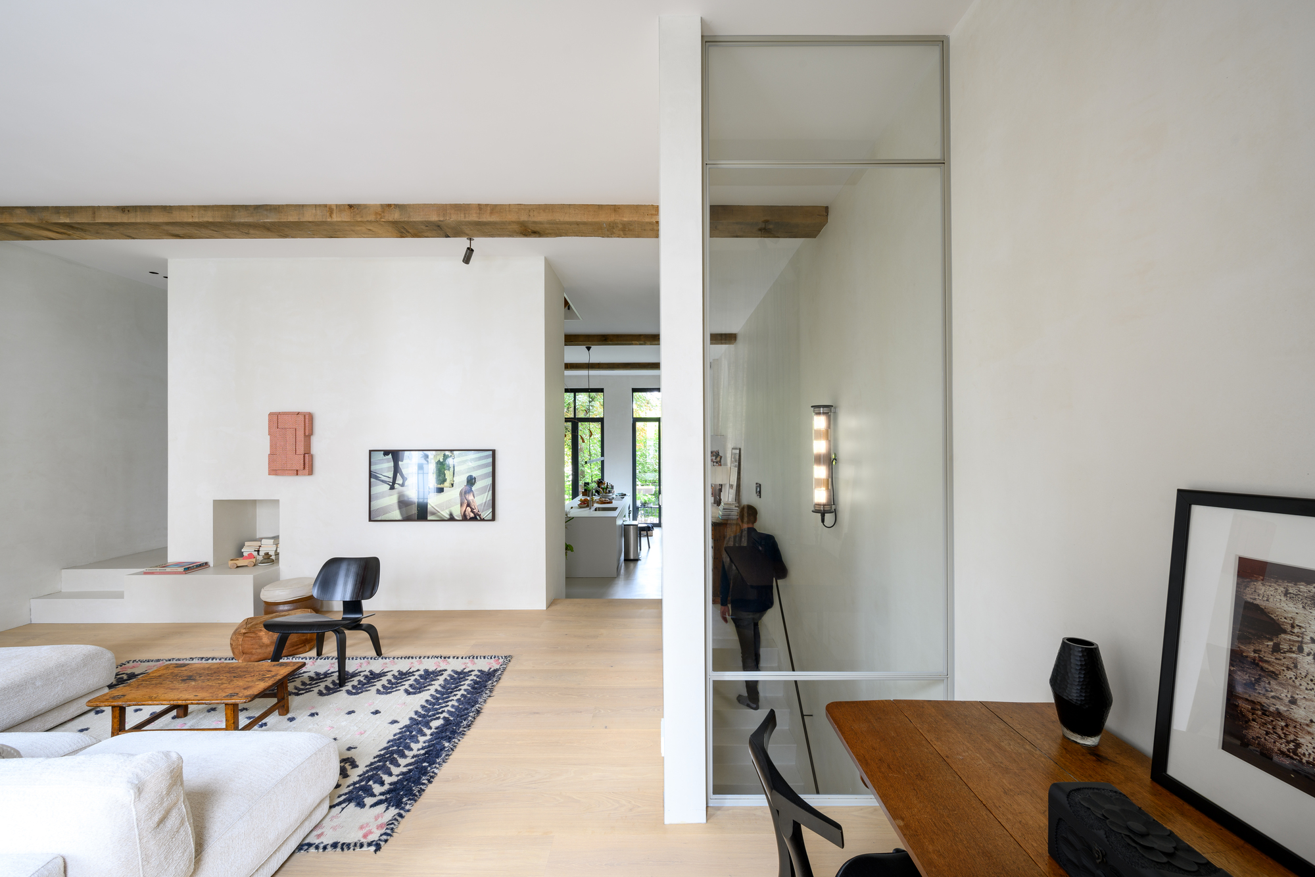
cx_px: 658
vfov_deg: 81.2
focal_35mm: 14
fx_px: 511
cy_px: 438
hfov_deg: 104.3
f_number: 11
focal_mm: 14
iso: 800
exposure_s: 1/2
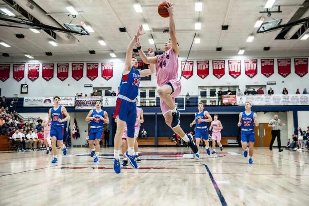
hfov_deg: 43.6
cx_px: 154
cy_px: 103
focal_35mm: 45
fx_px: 386
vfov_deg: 29.8
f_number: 3.5
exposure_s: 1/500
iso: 2200
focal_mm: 45
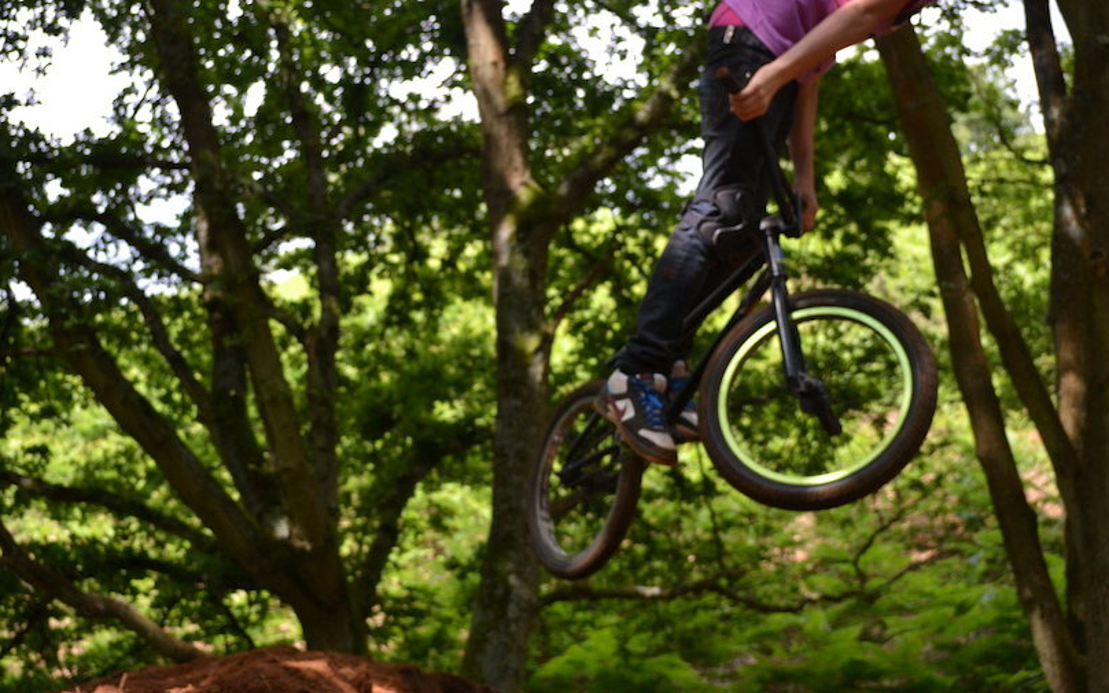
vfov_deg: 20.9
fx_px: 1874
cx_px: 544
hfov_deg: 33.0
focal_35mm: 62
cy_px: 303
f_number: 4.8
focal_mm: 32
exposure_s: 1/500
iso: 560
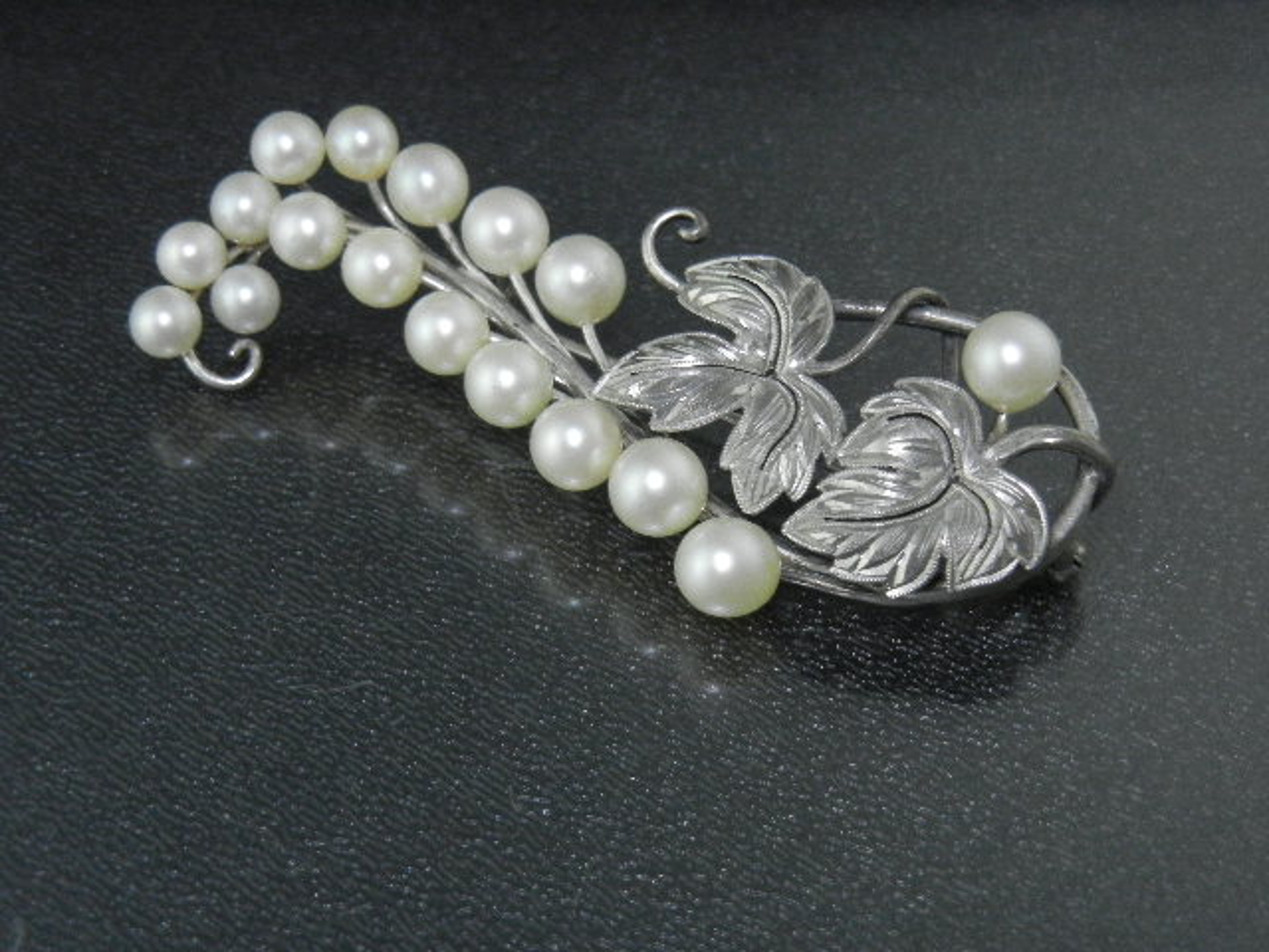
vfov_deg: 21.6
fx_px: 2493
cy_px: 476
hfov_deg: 28.6
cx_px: 634
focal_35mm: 68
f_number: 8.2
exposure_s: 1/30
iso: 800
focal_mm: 12.2
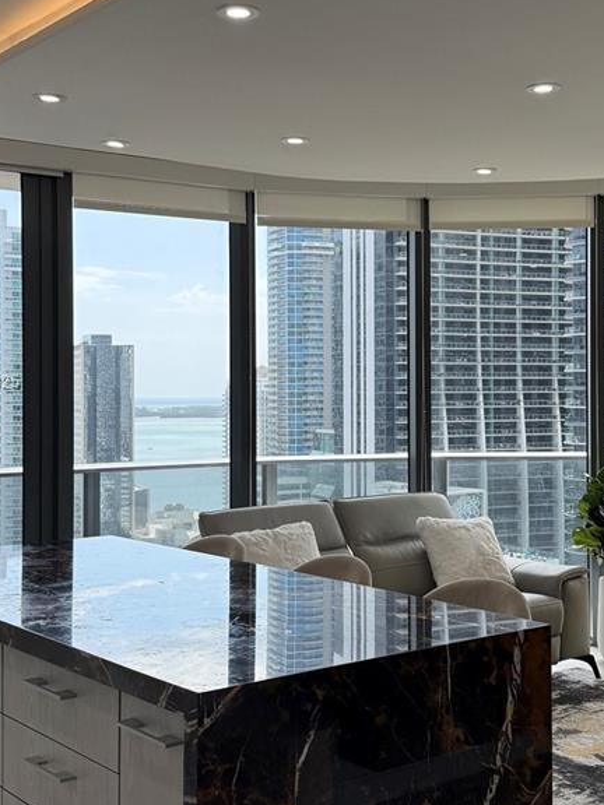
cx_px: 393
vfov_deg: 38.2
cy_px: 383
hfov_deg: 28.9
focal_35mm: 50
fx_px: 1163
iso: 100
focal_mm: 6.76
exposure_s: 1/632
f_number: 1.78
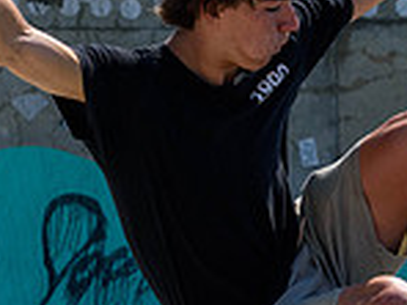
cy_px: 287
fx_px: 4644
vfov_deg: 3.8
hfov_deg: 5.0
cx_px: 124
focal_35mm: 395
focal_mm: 70
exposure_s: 1/800
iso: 200
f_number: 7.1
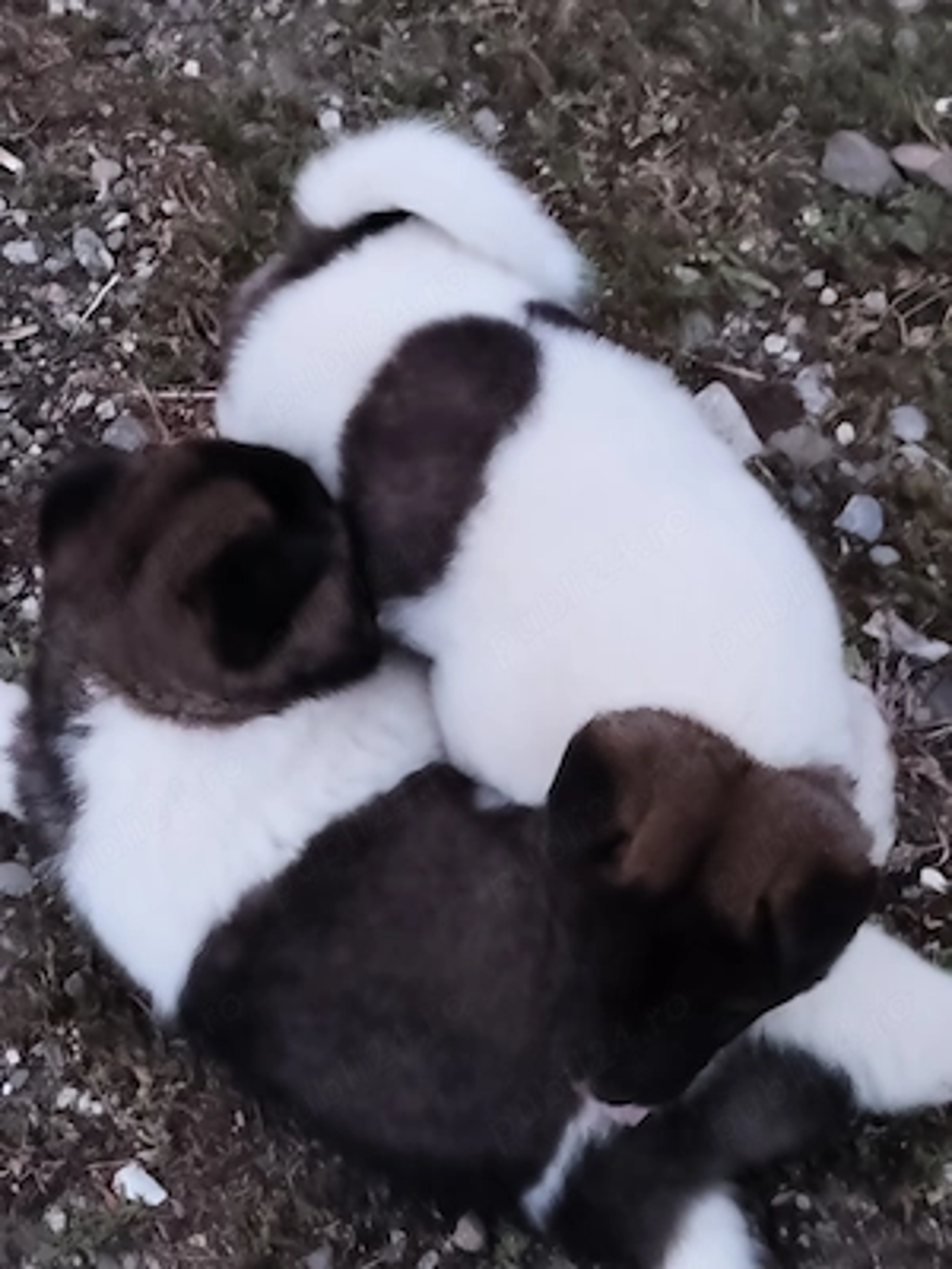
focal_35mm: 82
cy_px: 634
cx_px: 476
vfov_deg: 23.8
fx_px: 3007
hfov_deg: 18.0
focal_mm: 5.24
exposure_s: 1/25
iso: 971
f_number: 1.7
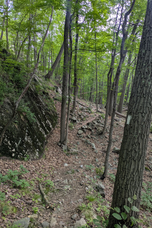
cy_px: 110
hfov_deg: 47.9
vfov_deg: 67.4
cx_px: 81
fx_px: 171
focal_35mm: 27
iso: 82
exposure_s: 1/120
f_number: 1.89
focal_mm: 5.43
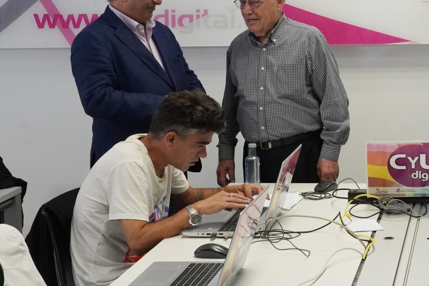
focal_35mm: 80
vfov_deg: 16.9
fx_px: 953
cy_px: 56
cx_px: 437
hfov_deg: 24.1
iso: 5000
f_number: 10
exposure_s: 1/160
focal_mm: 38
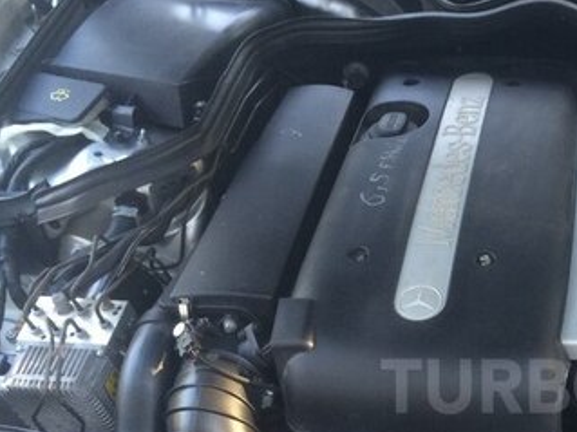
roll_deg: +0.0
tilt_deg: -44.0
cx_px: 566
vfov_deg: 23.8
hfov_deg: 30.1
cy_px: 386
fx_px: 1000
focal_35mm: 60
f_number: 2.2
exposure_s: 1/33
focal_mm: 4.15
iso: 64
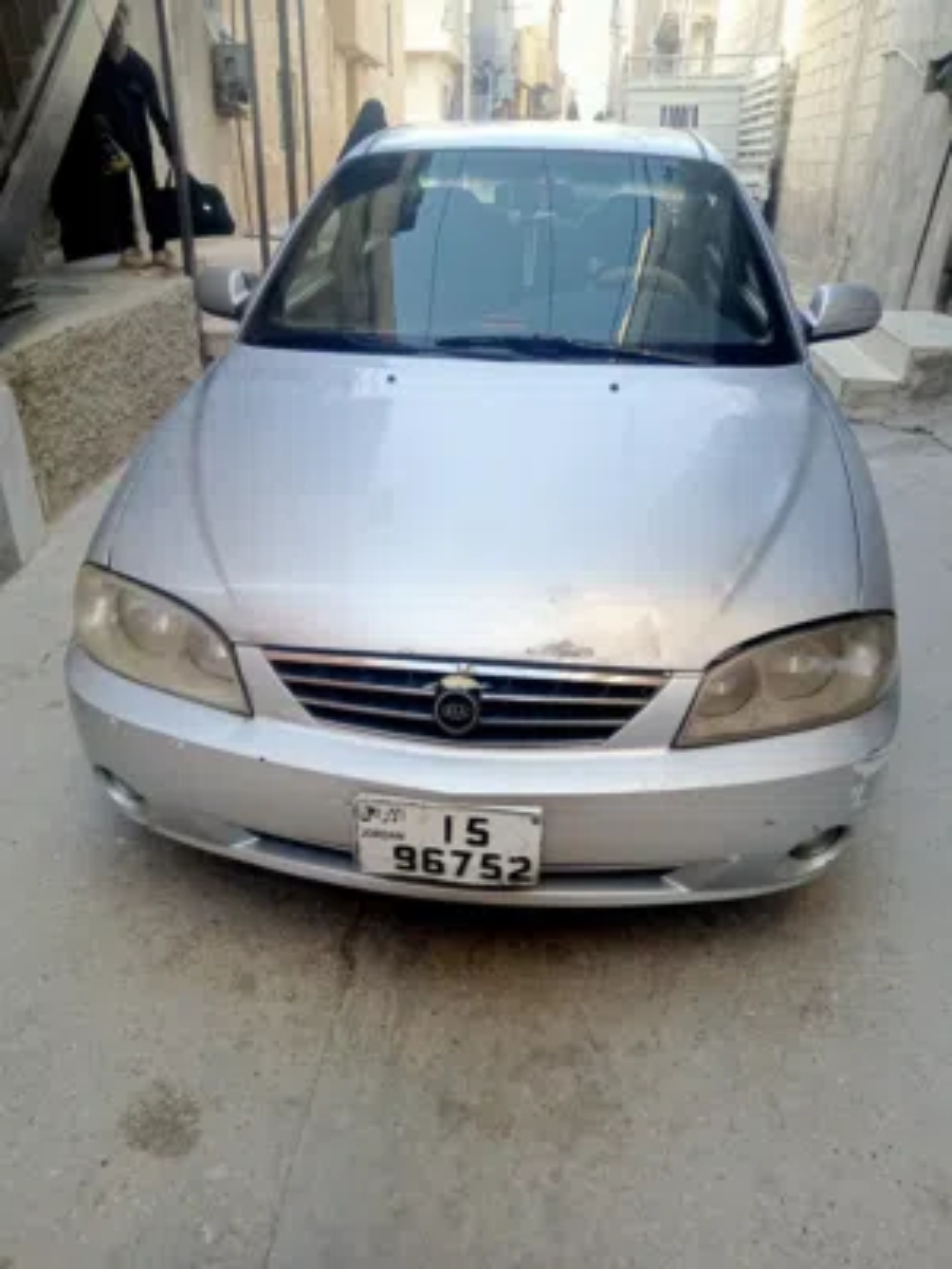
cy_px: 634
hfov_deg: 49.7
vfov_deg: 63.4
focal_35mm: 28
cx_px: 476
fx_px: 1027
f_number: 2.2
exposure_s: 1/128
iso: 112
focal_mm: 3.37
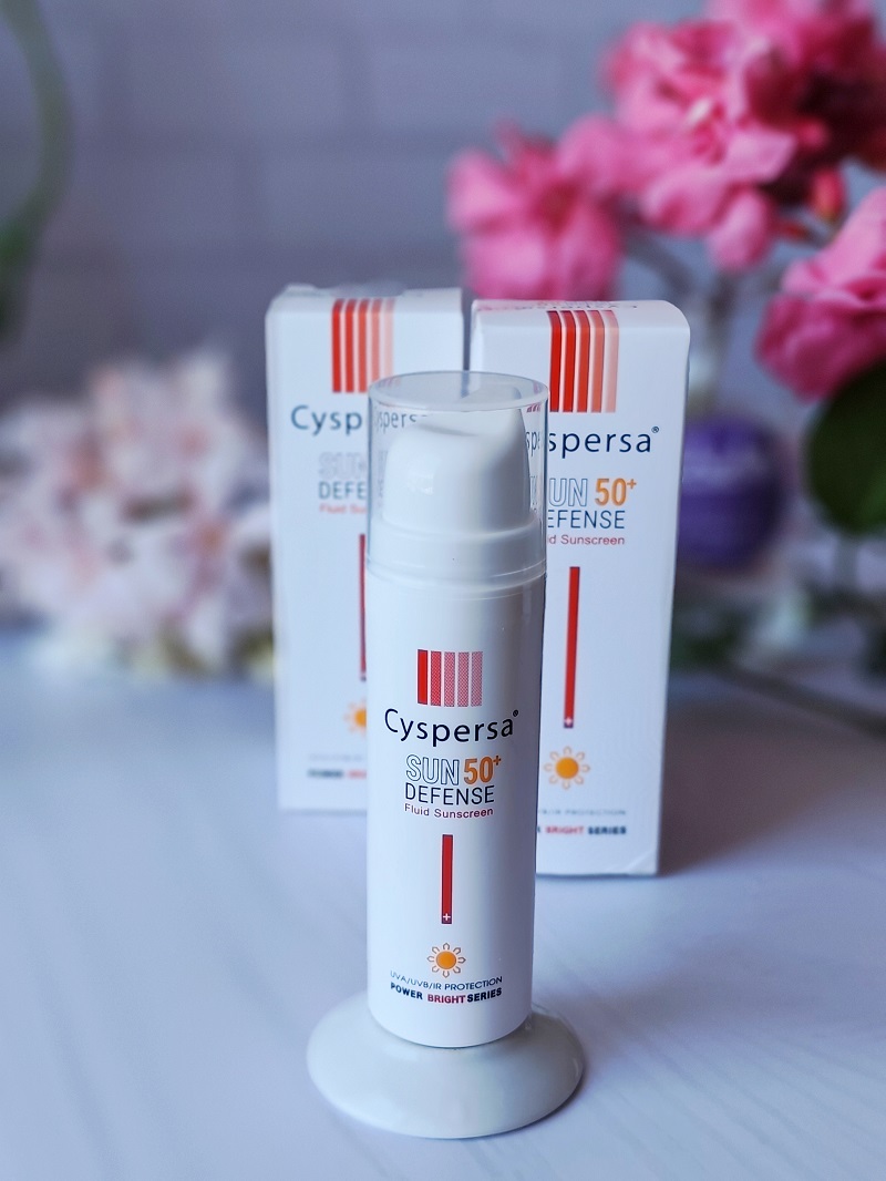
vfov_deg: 41.2
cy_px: 590
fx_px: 1569
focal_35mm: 46
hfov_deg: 31.5
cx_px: 443
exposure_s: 1/100
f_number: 1.65
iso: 80
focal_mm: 6.19
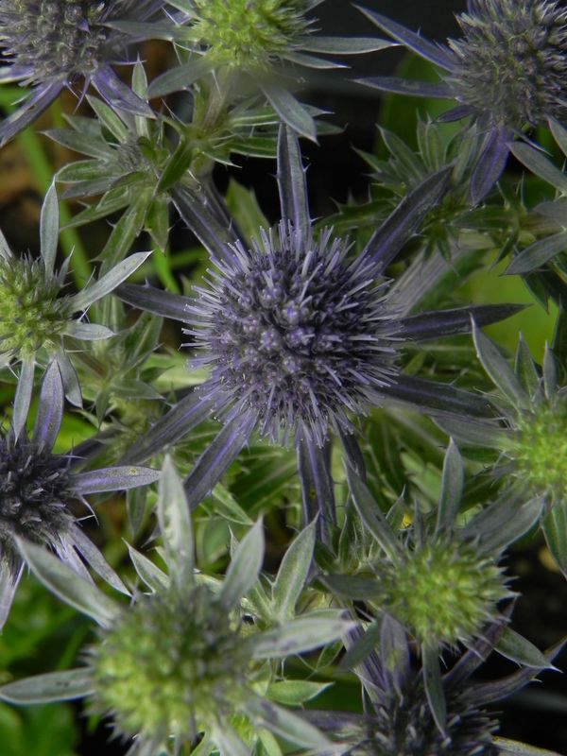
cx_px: 284
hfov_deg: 25.2
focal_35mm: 58
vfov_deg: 33.2
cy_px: 378
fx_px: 1267
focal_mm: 10.3
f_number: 5.6
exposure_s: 1/160
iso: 160
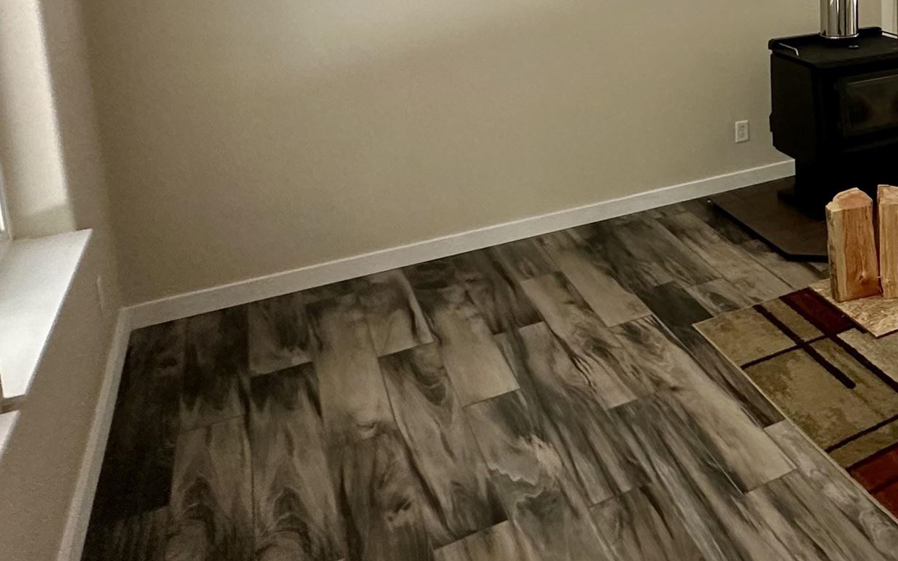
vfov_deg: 31.8
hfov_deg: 40.9
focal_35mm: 37
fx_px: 906
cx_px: 1015
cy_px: 2
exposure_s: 1/60
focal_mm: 2.22
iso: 320
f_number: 2.2
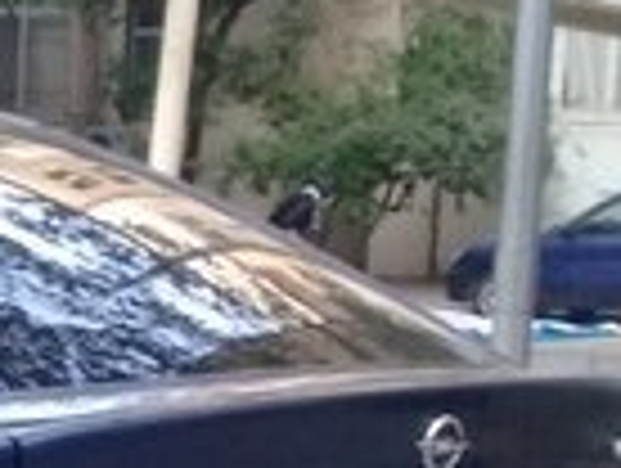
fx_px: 2660
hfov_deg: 12.3
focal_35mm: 148
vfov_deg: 9.6
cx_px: -482
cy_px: 808
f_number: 2.2
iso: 64
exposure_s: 1/33
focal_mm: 3.3
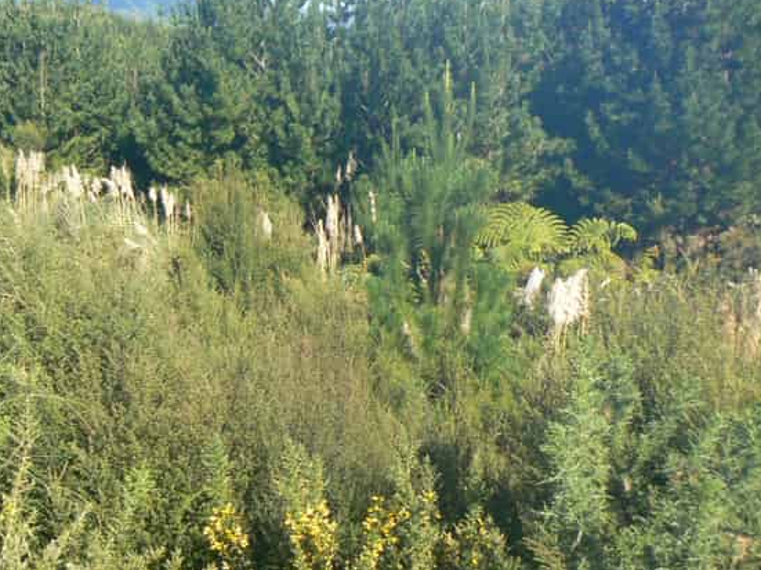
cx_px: 336
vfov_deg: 33.5
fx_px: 945
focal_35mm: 43
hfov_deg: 43.8
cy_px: 234
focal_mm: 6
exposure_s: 1/200
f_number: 5.6
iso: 80
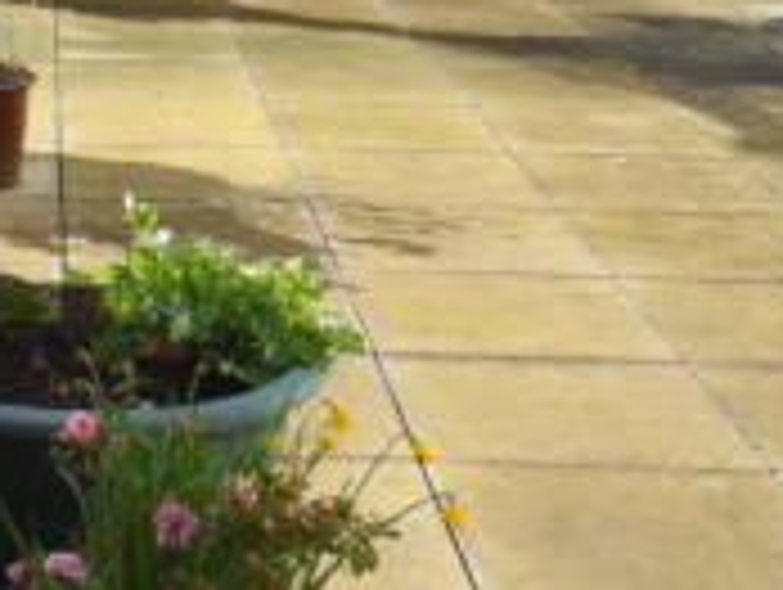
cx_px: -79
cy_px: -151
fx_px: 2424
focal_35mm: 107
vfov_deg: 13.4
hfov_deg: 17.7
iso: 80
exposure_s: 1/350
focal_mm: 5.3
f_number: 3.4
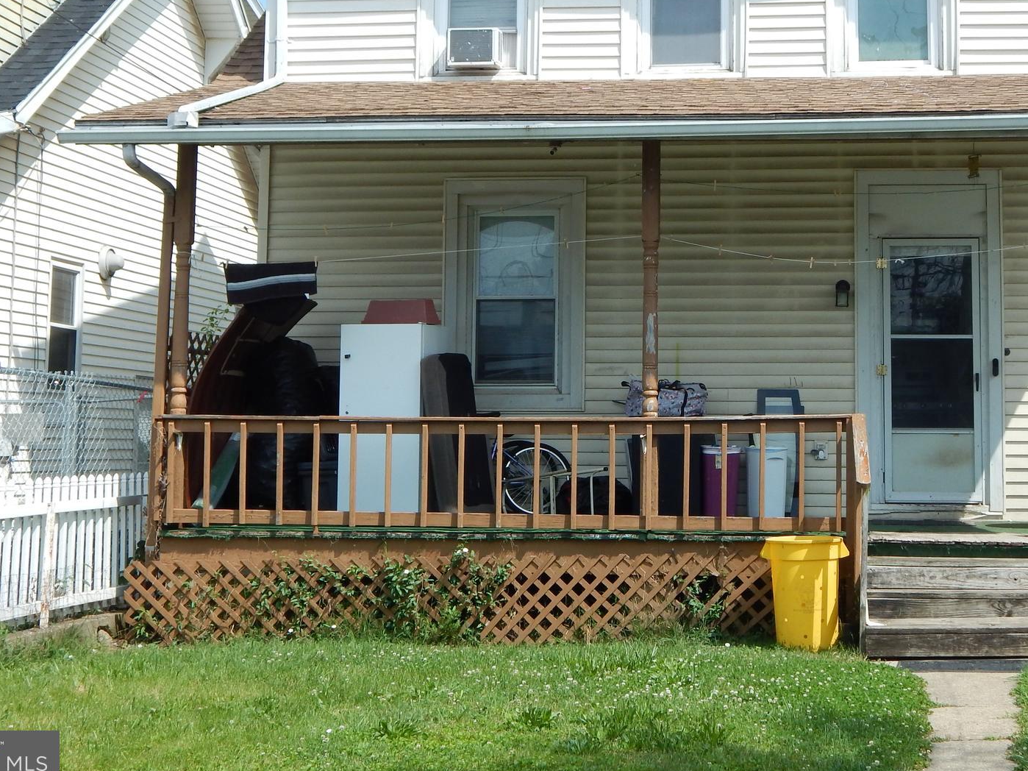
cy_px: 226
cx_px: 629
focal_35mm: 63
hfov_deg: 30.6
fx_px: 1871
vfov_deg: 23.1
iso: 125
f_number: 3.6
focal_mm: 7.7
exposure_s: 1/1250
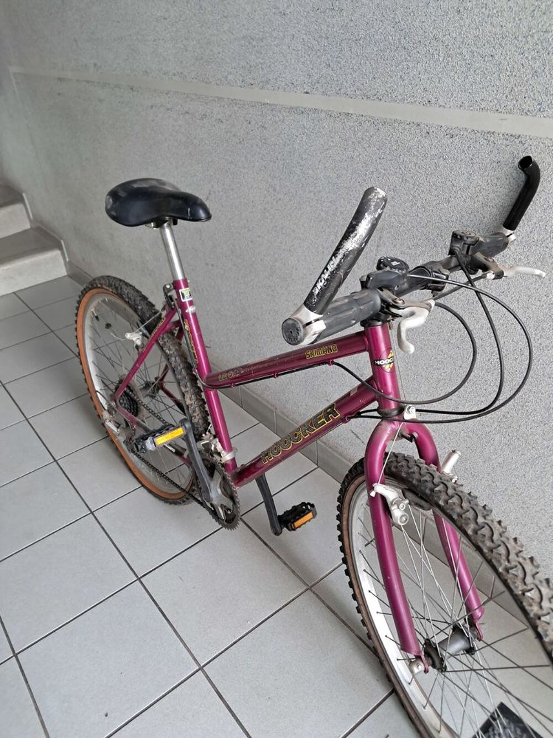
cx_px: 276
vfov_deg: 65.3
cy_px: 369
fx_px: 575
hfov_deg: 51.4
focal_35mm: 27
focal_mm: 4
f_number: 1.8
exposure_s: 1/50
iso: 200
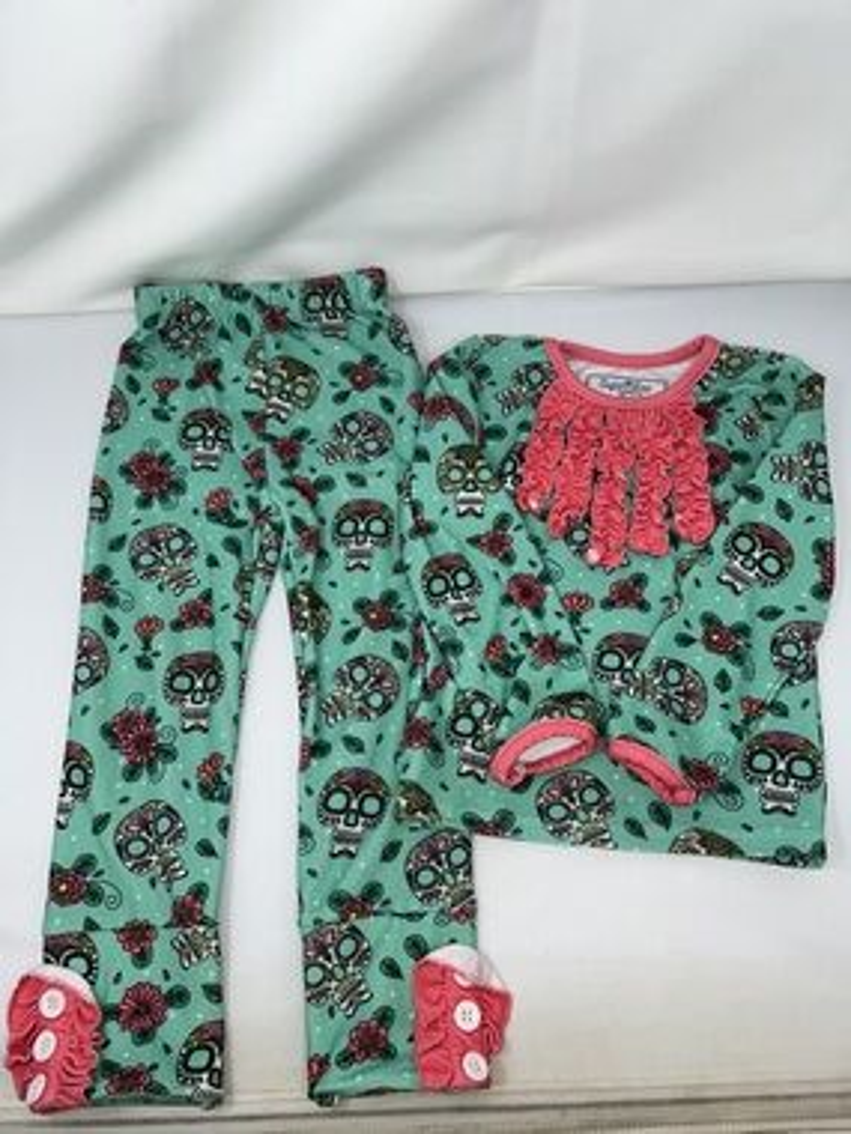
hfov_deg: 53.1
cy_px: 567
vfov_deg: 67.3
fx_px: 852
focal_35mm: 26
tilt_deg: -70.0
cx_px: 426
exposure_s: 1/288
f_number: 1.5
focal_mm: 5.7
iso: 32
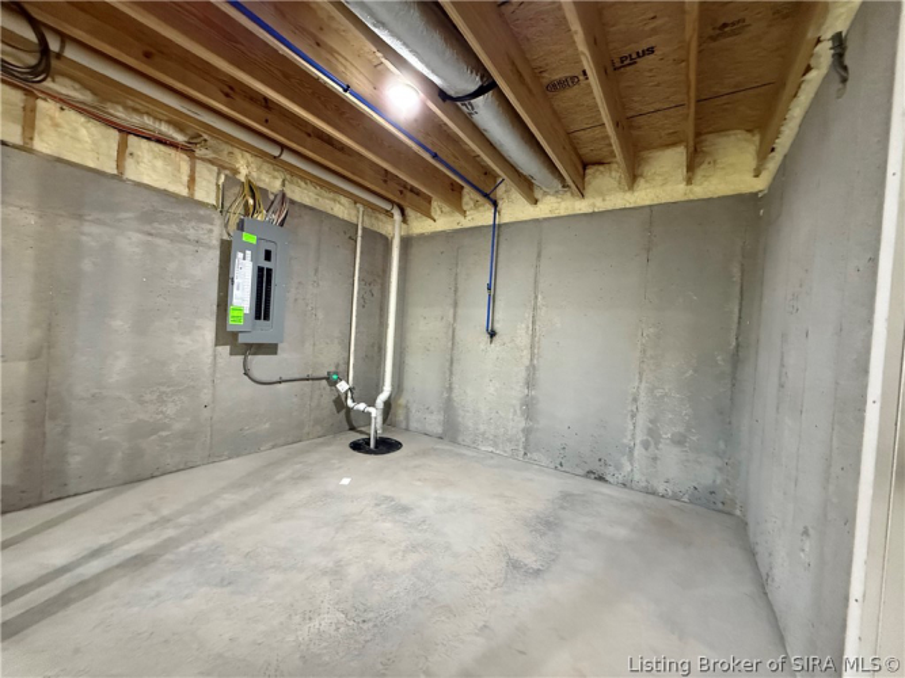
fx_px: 366
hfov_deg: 102.1
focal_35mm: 14
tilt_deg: -0.4
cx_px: 452
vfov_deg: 85.7
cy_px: 339
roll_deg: -3.7
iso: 800
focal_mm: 2.22
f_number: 2.2
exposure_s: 1/60
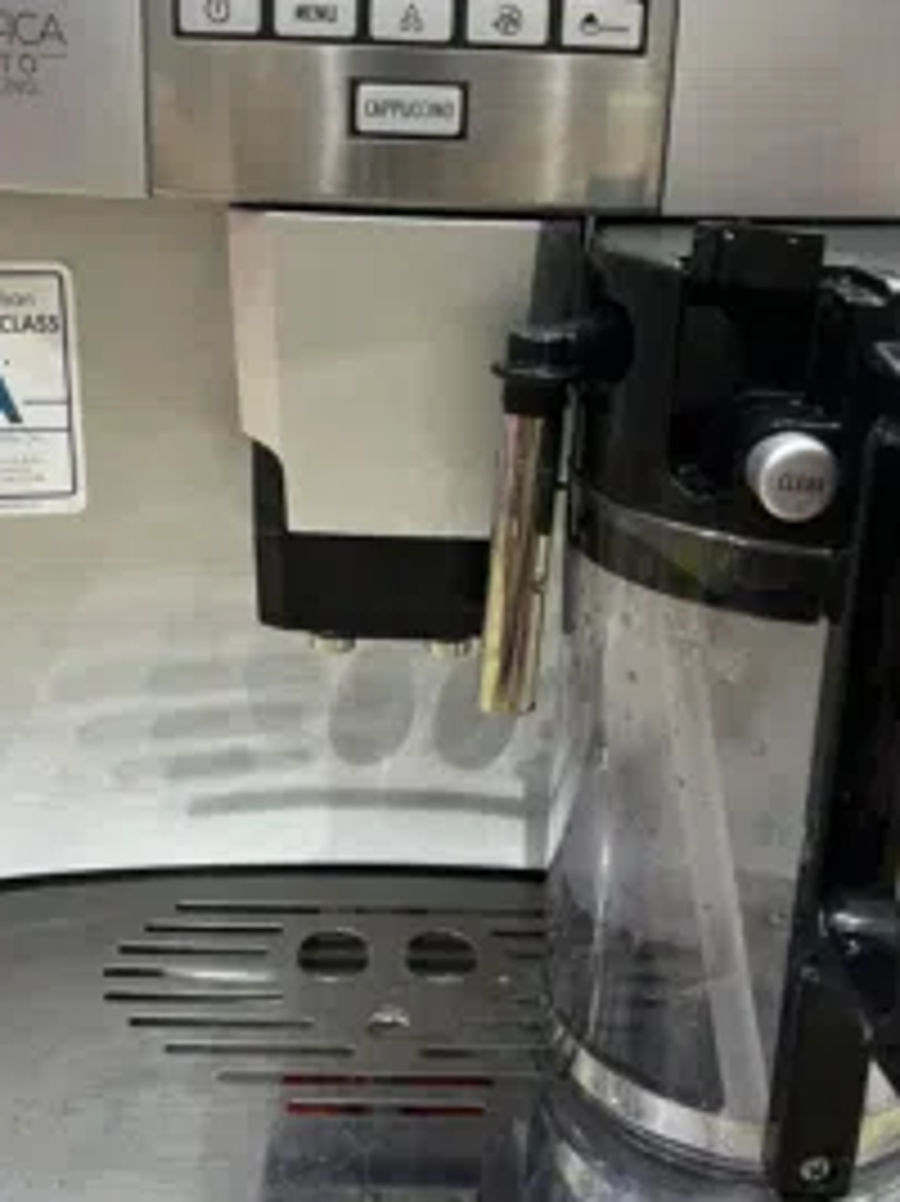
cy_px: 522
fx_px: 1353
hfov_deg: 36.8
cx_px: 436
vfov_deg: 47.8
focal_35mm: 39
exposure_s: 1/60
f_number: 1.6
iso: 400
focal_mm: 5.1
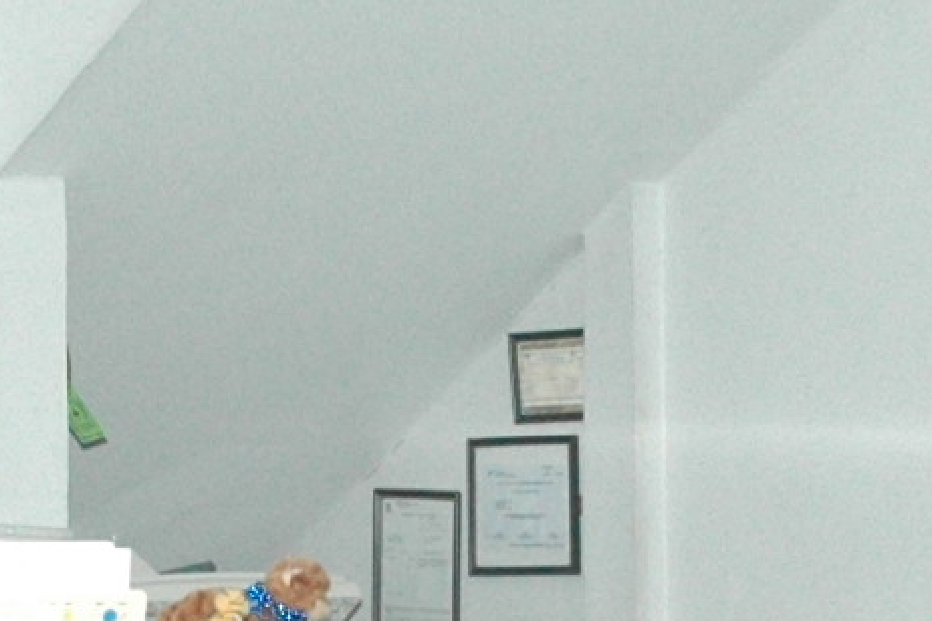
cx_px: 543
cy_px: 599
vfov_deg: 6.5
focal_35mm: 211
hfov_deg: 9.8
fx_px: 5460
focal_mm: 22
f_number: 6.3
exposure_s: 1/160
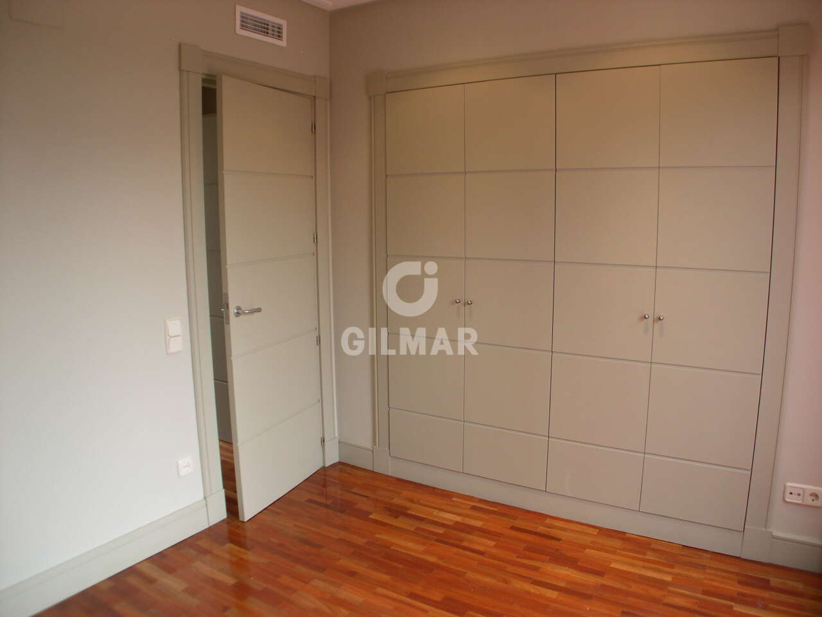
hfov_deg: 49.0
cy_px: 308
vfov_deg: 37.7
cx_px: 411
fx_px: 902
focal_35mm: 38
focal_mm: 8
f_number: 2.8
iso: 100
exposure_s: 1/19.2
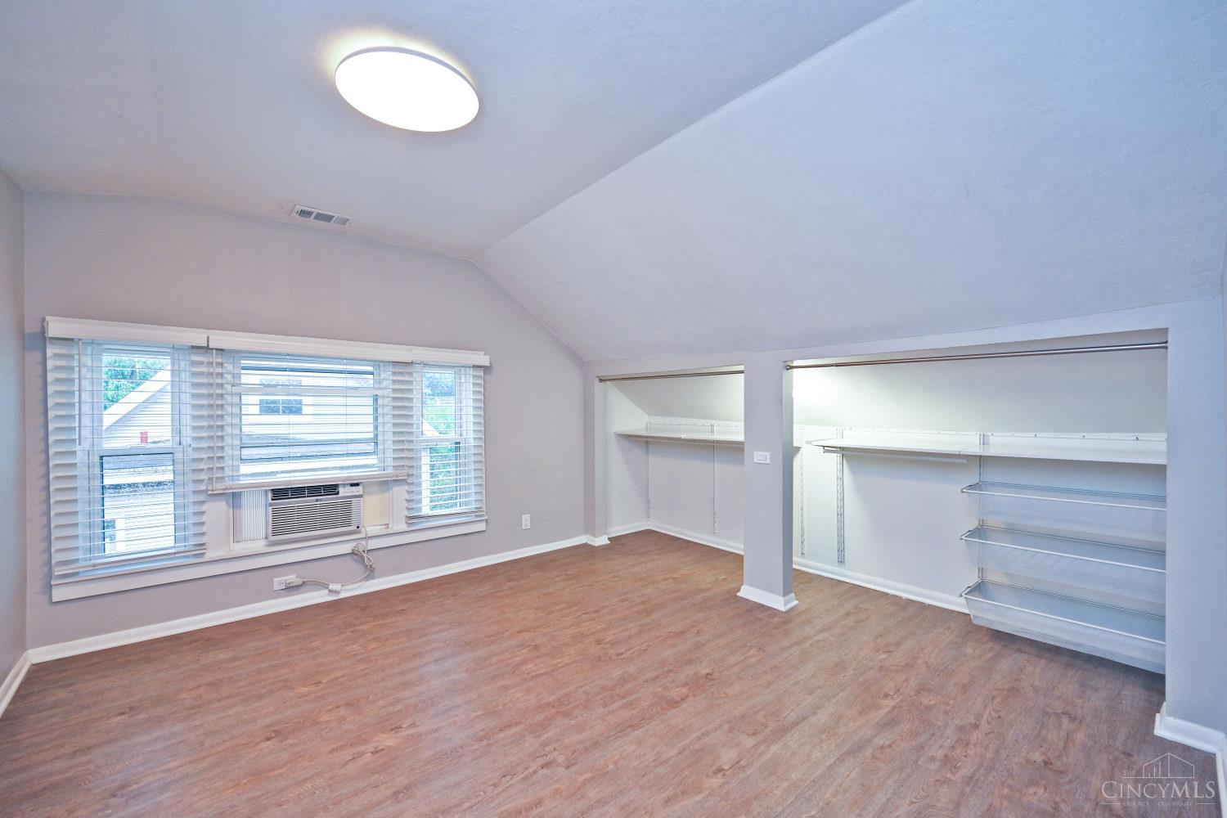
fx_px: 477
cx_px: 614
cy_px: 409
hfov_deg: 104.3
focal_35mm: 14
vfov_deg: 81.2
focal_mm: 14
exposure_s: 1/60
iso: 450
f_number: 4
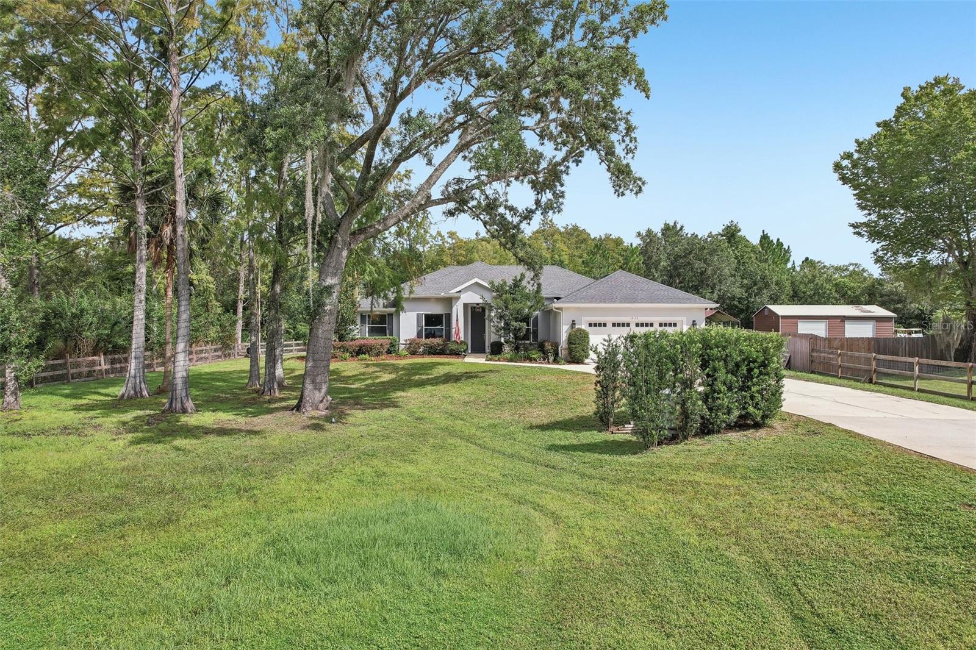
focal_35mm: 22
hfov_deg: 78.6
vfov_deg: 57.2
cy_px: 325
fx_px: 596
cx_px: 488
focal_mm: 8.4
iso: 100
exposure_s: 1/1250
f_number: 2.8
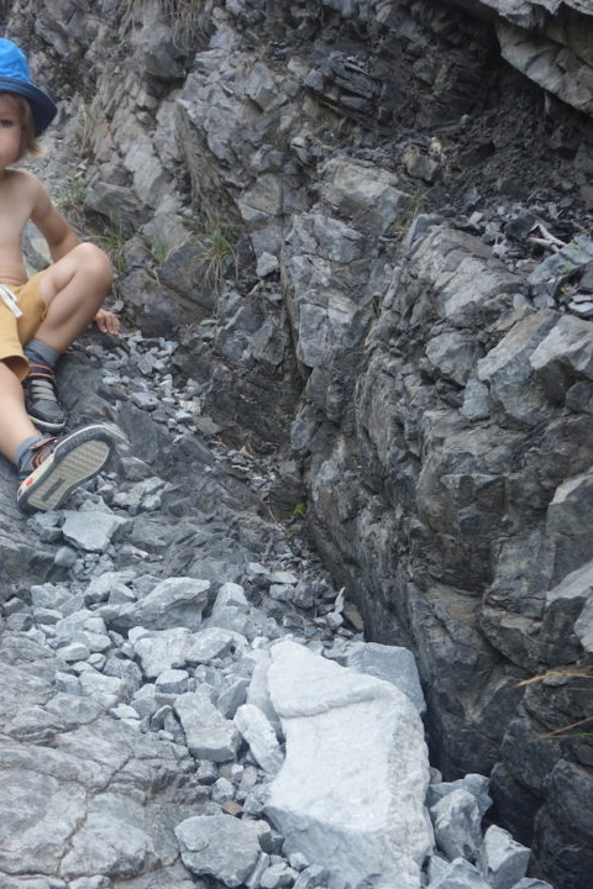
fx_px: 1581
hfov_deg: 21.2
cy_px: 631
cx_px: 283
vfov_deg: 31.0
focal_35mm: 64
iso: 125
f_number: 3.5
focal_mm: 14.93
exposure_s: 1/100
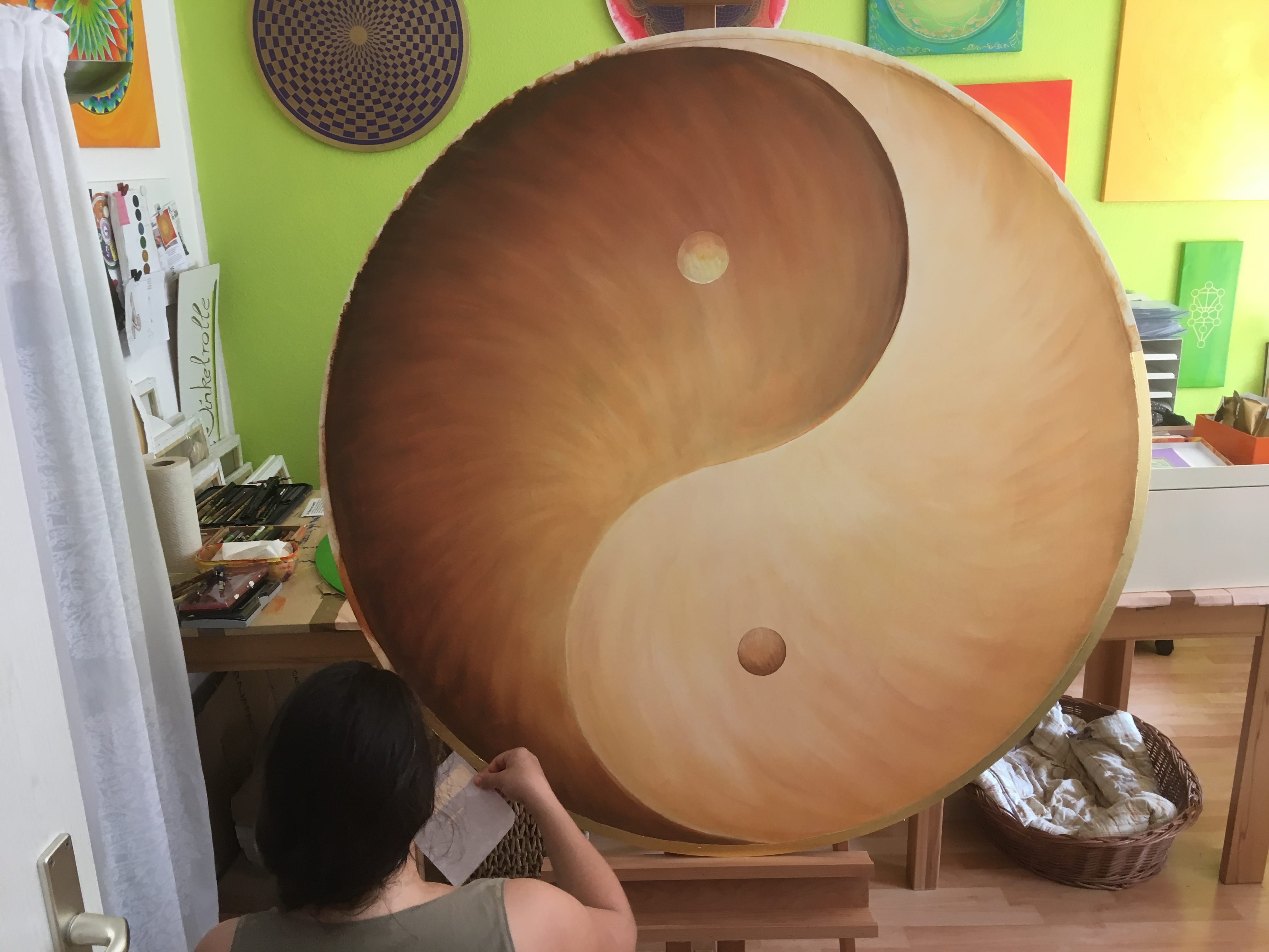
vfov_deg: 48.2
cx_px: 634
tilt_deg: -17.6
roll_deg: -0.1
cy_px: 476
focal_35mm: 29
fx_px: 1063
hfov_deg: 61.7
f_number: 2.2
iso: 100
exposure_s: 1/33
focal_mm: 4.15
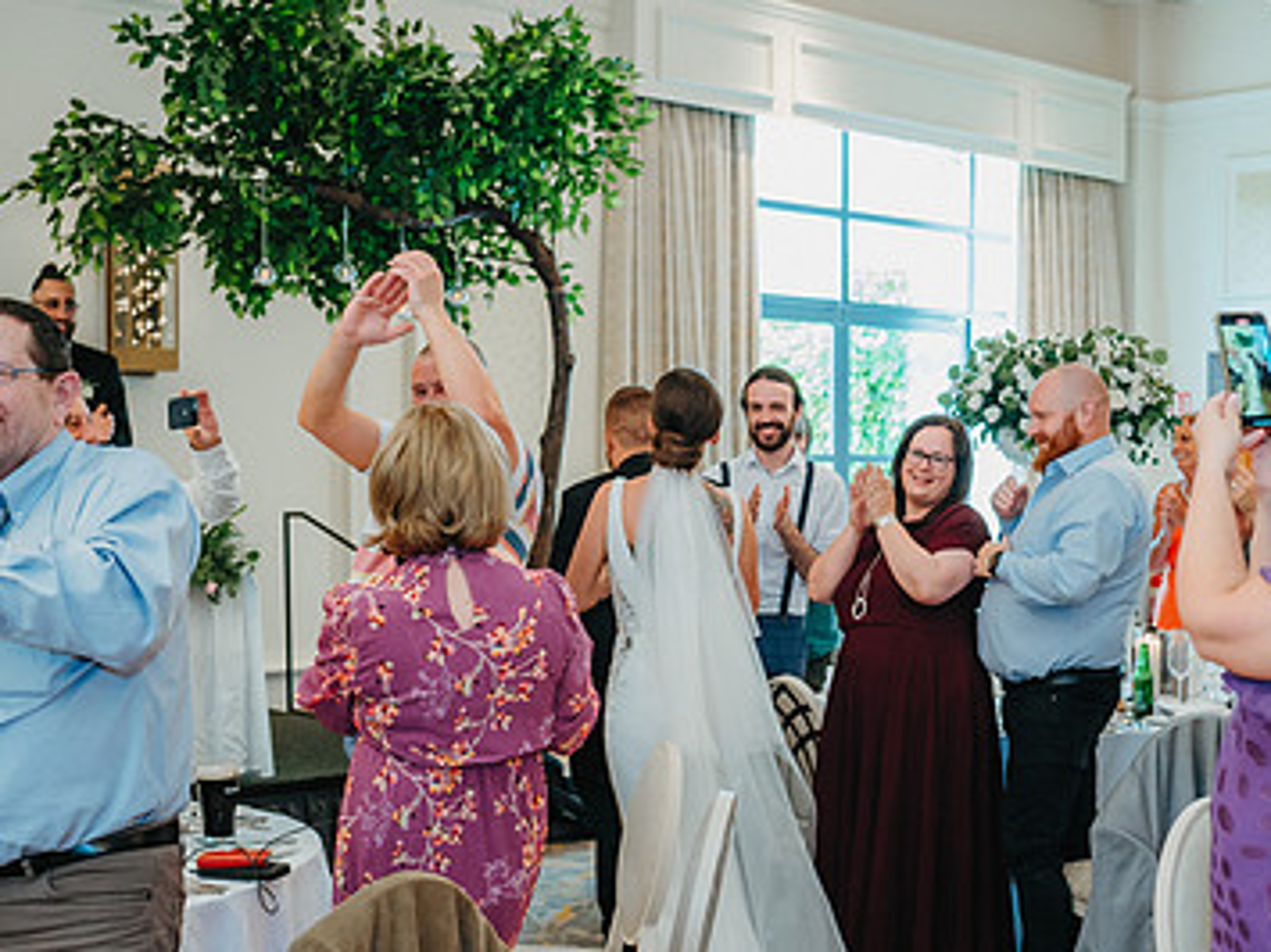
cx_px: 781
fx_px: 2019
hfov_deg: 34.8
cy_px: 660
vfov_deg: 26.3
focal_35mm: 55
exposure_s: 1/125
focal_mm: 35
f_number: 2.8
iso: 1600
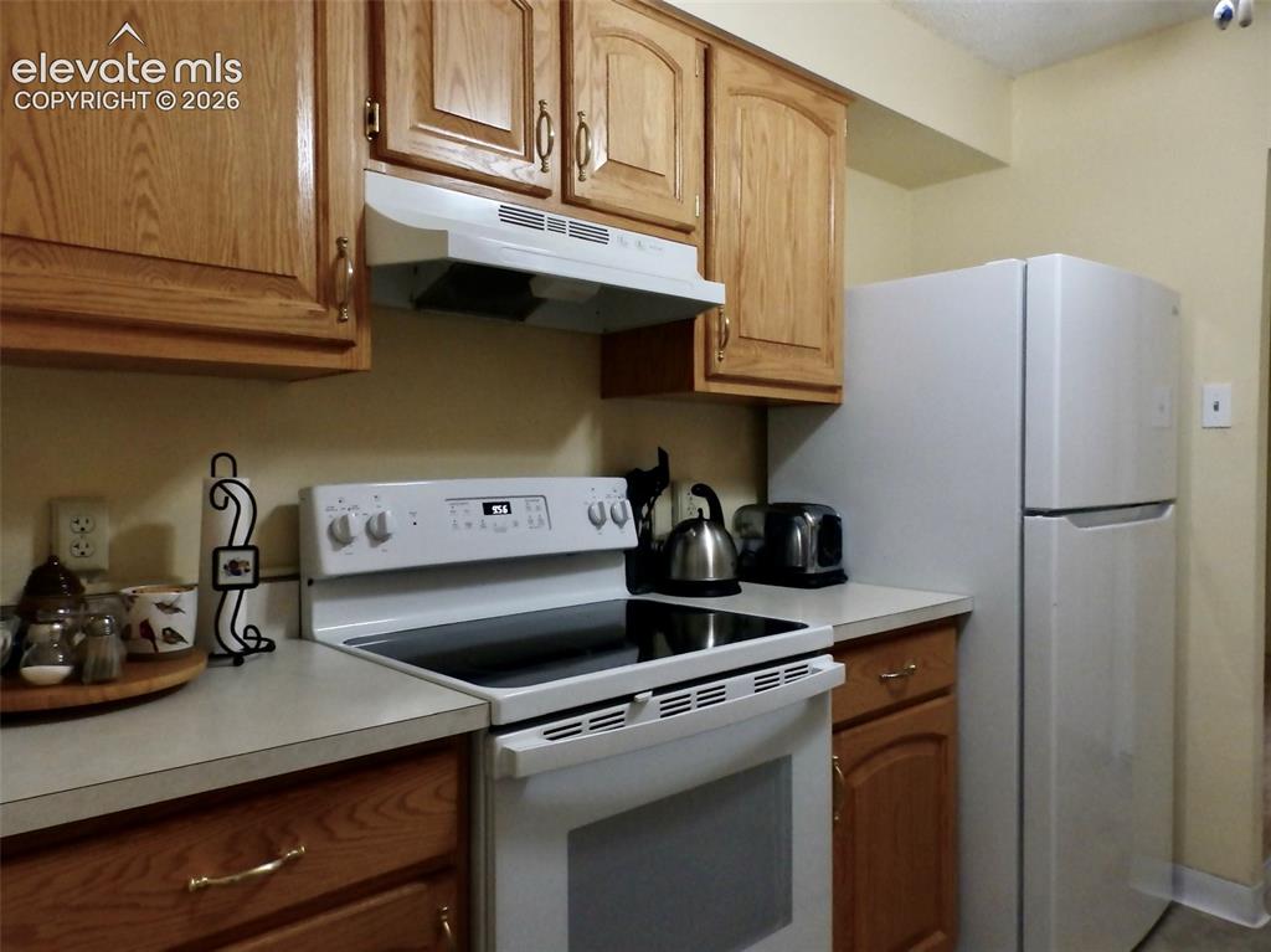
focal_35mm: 22
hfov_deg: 76.4
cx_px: 636
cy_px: 476
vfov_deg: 61.0
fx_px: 807
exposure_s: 1/30
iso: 320
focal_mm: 4
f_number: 3.4
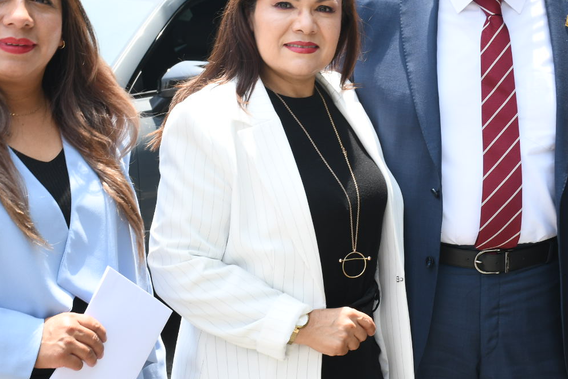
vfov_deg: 16.0
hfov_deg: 23.8
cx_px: 362
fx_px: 1341
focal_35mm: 85
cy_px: 102
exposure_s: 1/125
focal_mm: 35
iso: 320
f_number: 10
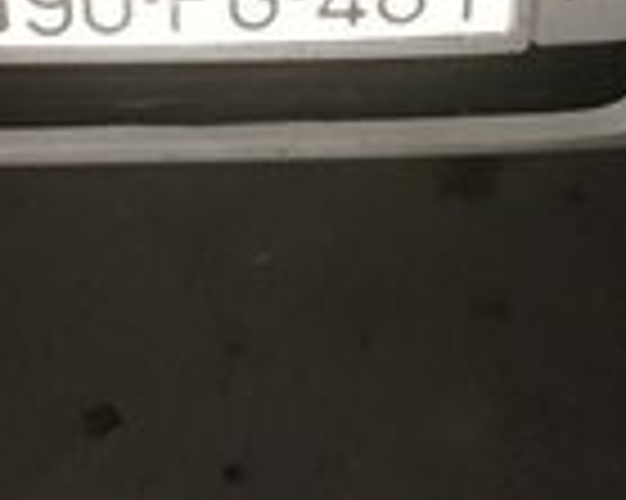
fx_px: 1740
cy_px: -180
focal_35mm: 94
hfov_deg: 20.2
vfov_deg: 15.4
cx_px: 153
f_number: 1.7
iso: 250
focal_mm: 3.71
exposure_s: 1/50
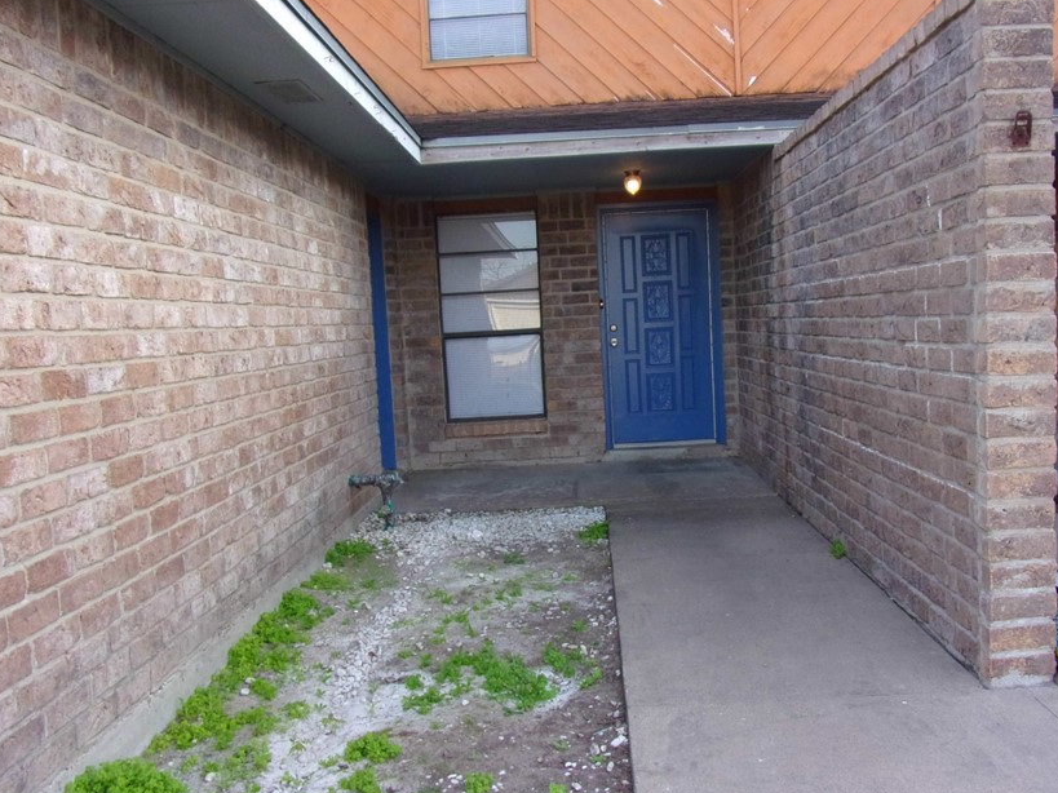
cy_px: 394
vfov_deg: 46.8
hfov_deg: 60.0
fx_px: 917
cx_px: 549
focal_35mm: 30
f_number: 3.3
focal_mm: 4.3
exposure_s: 1/150
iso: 80
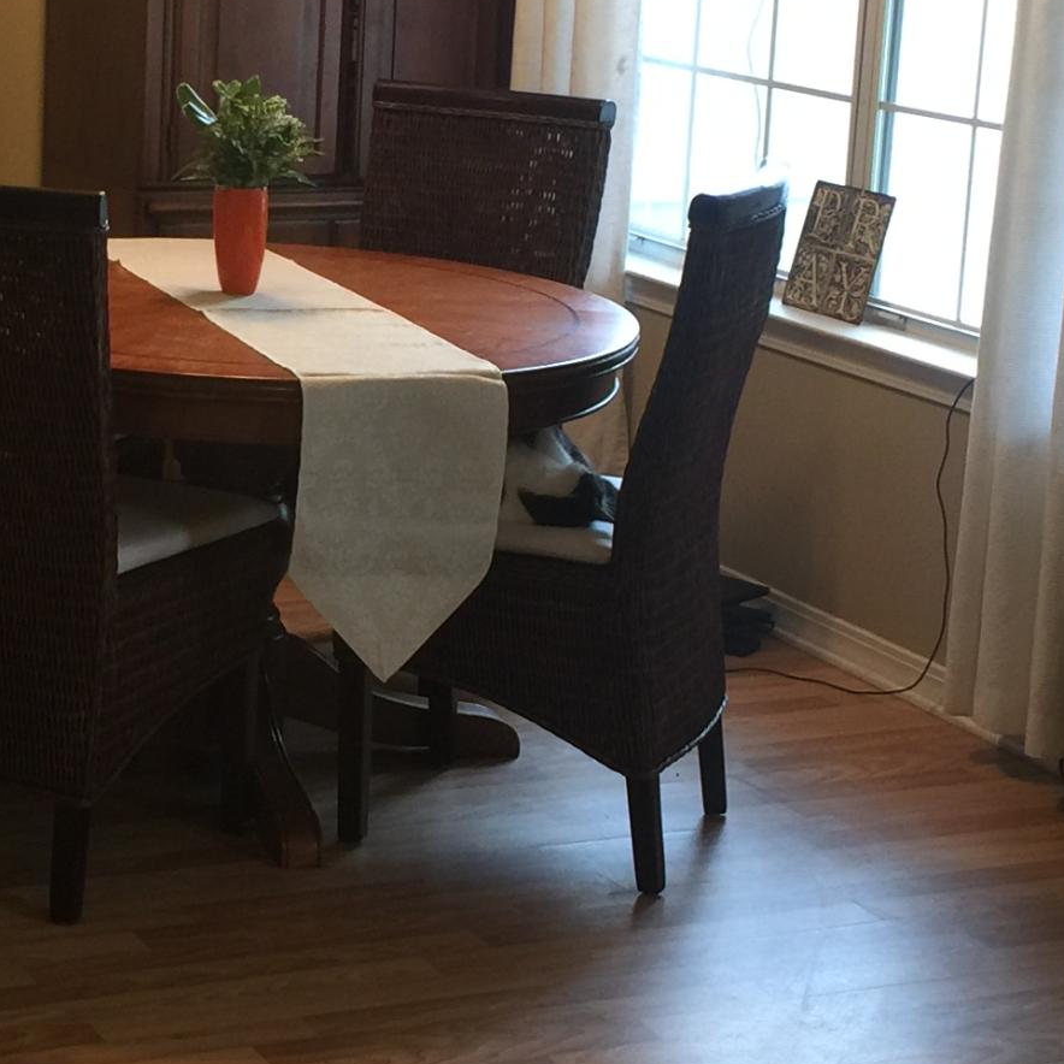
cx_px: 147
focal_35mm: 87
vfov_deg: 19.9
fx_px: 3025
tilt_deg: -11.5
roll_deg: -1.6
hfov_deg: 19.6
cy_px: 336
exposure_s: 1/15
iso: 40
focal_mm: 4.15
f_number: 2.2
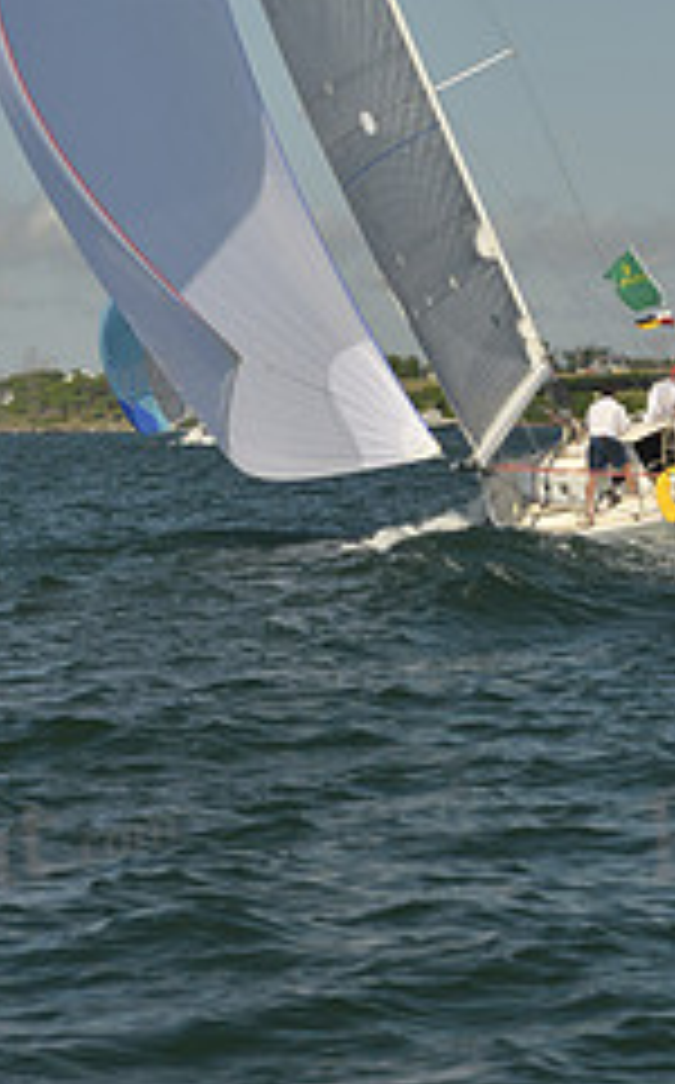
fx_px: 5078
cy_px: 139
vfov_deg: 12.1
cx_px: 412
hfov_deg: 7.6
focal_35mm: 172
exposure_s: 1/1250
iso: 400
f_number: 6.3
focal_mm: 70
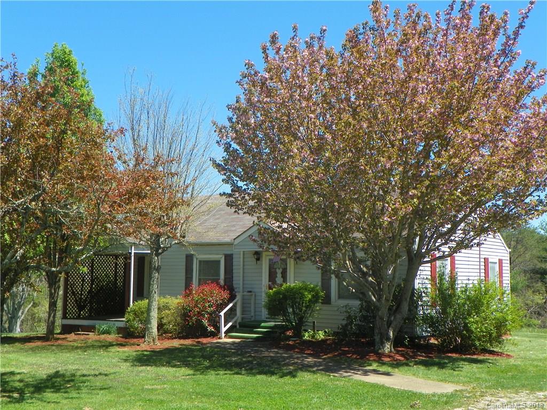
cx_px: 274
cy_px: 205
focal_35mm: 48
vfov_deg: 30.3
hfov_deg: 39.7
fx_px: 758
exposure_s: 1/400
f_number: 4
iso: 64
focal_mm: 8.5
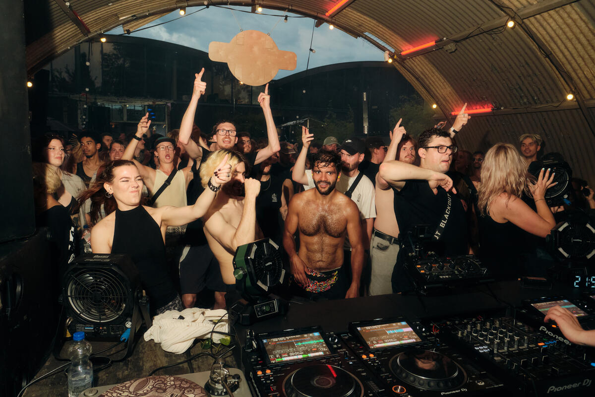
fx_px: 397
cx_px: 298
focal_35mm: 24
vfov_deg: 53.1
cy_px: 198
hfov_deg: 73.7
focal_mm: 16
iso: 3200
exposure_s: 1/180
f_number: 7.1
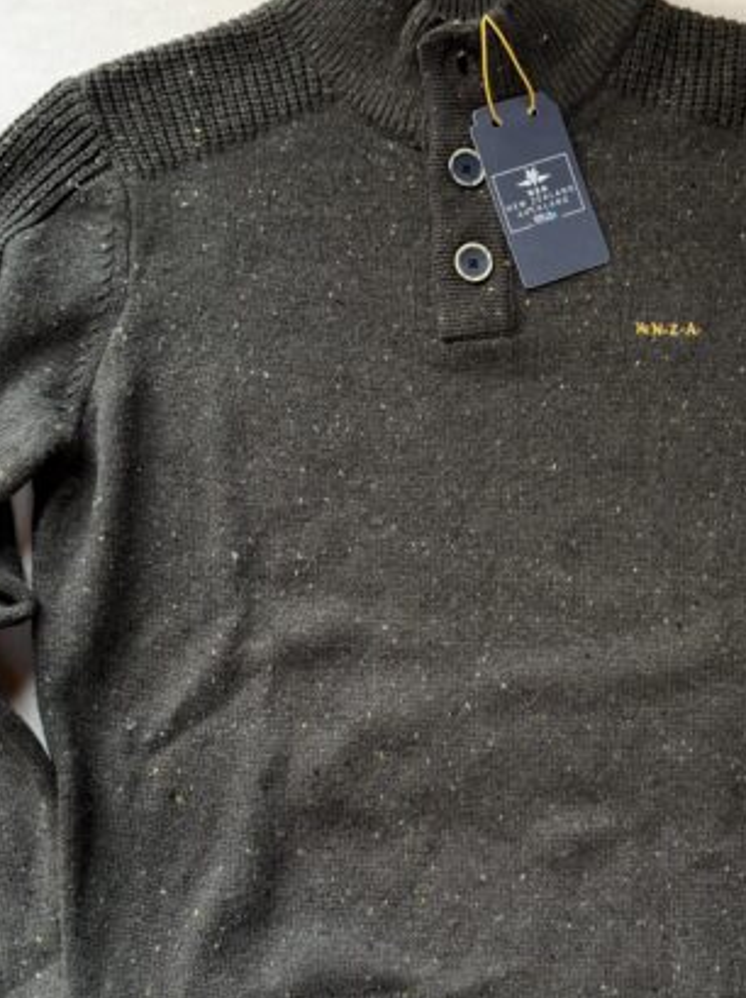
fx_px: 1353
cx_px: 510
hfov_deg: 30.6
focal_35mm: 47
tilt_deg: -83.2
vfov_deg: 40.1
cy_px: 634
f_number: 1.78
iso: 125
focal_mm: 6.76
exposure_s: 1/50
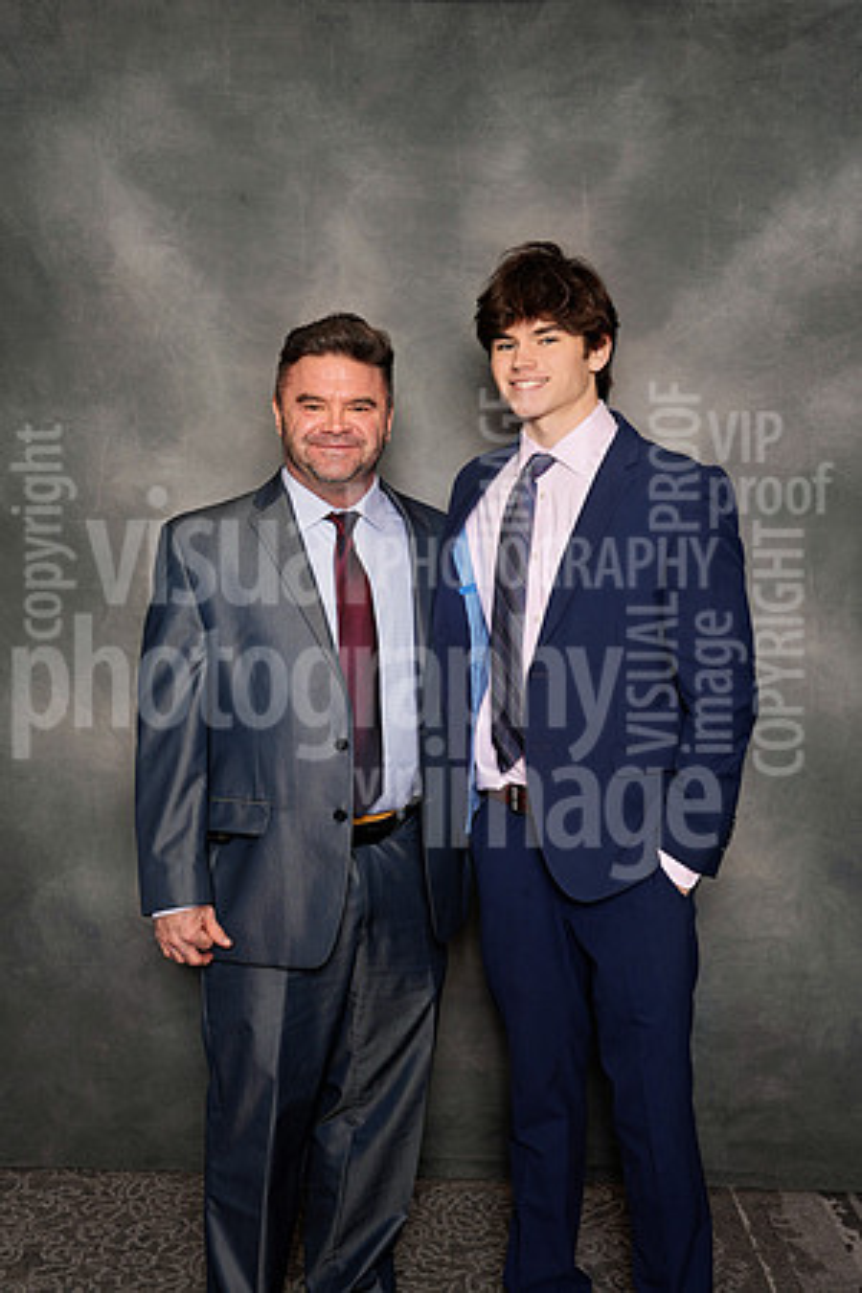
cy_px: 646
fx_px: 1832
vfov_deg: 38.9
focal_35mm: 51
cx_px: 431
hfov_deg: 26.5
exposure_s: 1/80
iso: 100
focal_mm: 34
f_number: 6.3
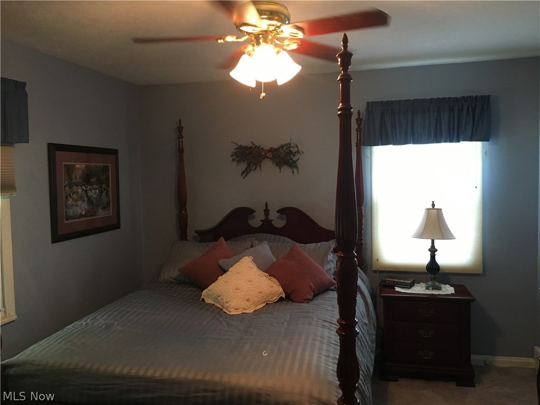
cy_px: 202
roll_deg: +1.1
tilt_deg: -4.2
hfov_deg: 61.7
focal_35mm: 29
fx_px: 452
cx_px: 270
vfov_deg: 48.2
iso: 125
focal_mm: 4.15
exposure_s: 1/30
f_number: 2.2
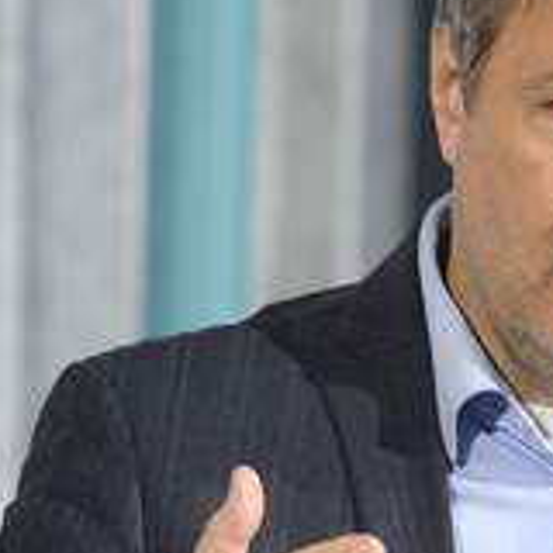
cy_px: 270
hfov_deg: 1.5
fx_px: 21671
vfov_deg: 1.5
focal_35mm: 1199
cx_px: 499
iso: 4000
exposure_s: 1/500
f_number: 5.6
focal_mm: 500
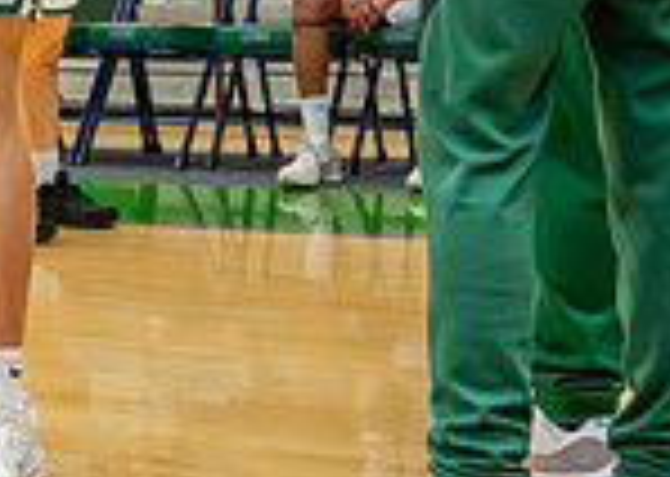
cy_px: -346
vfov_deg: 11.8
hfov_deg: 17.3
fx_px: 2147
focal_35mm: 113
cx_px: -5
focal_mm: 24
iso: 6400
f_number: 2.8
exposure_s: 1/1000
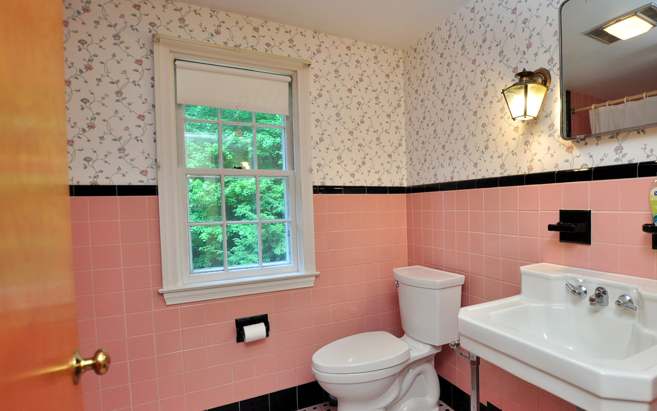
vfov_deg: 62.2
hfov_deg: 86.7
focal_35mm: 19
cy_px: 213
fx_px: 340
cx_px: 400
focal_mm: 10
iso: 320
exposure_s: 1/100
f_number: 4
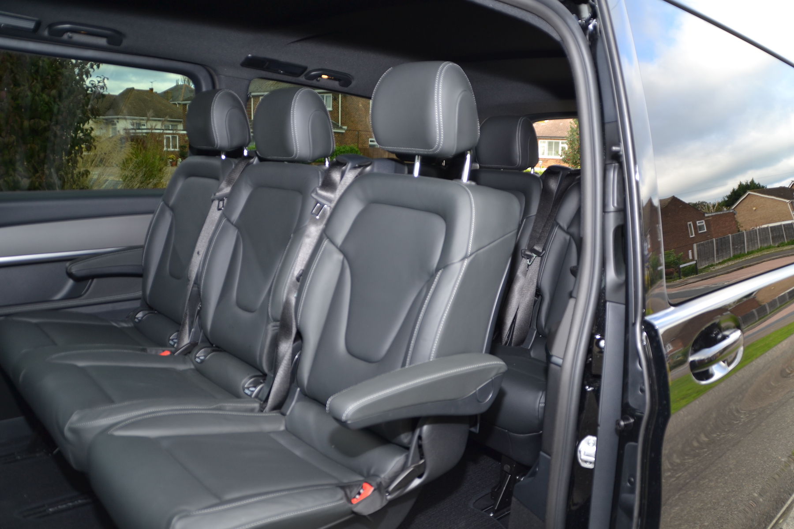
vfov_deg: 47.9
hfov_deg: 67.4
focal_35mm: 27
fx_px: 595
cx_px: 397
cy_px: 264
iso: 100
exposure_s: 1/60
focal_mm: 18
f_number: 3.5
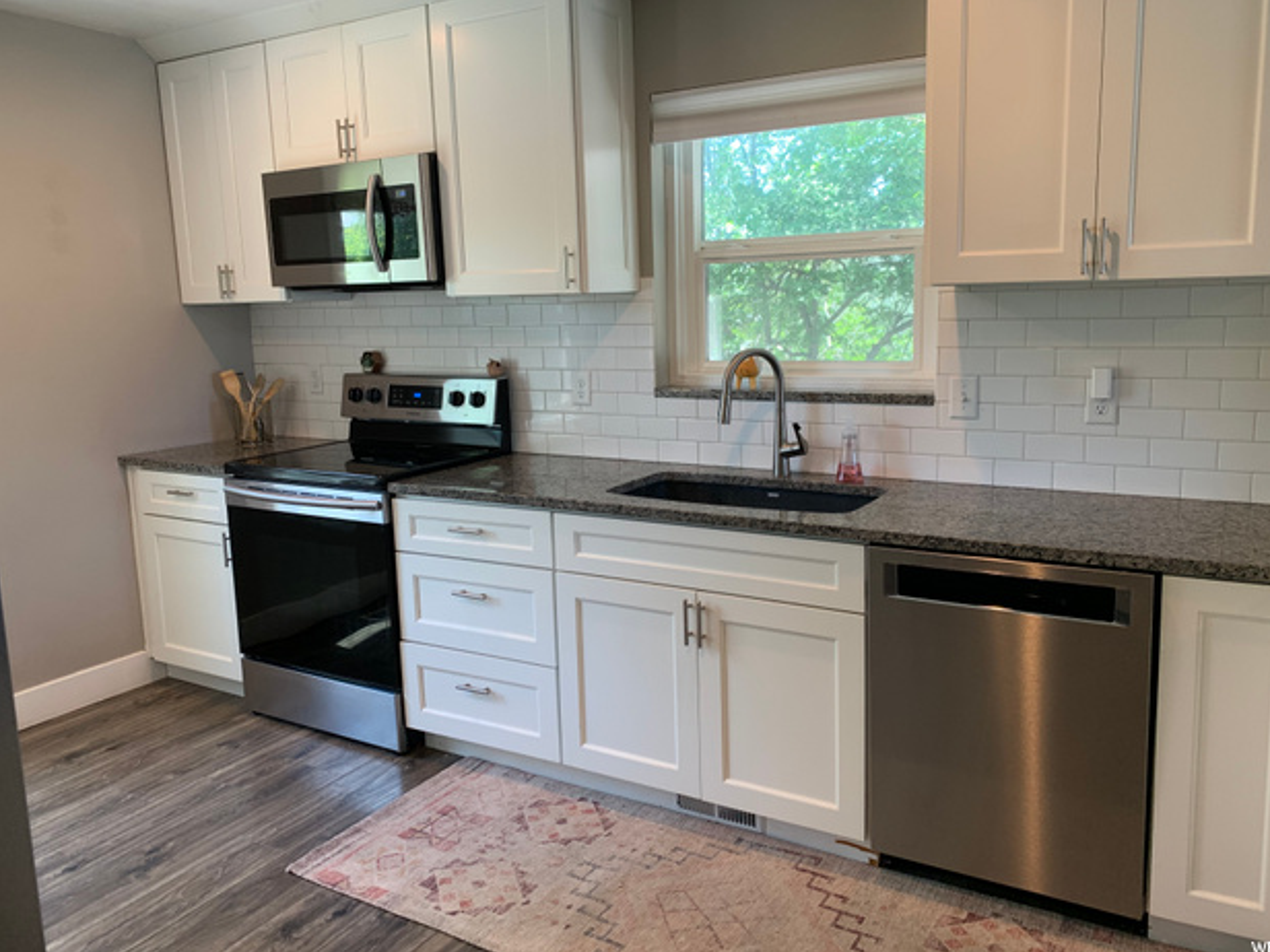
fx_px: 991
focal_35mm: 27
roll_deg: +0.6
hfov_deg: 65.3
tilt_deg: -6.8
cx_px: 658
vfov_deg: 51.3
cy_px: 462
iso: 64
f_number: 1.8
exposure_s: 1/60
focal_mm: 4.25
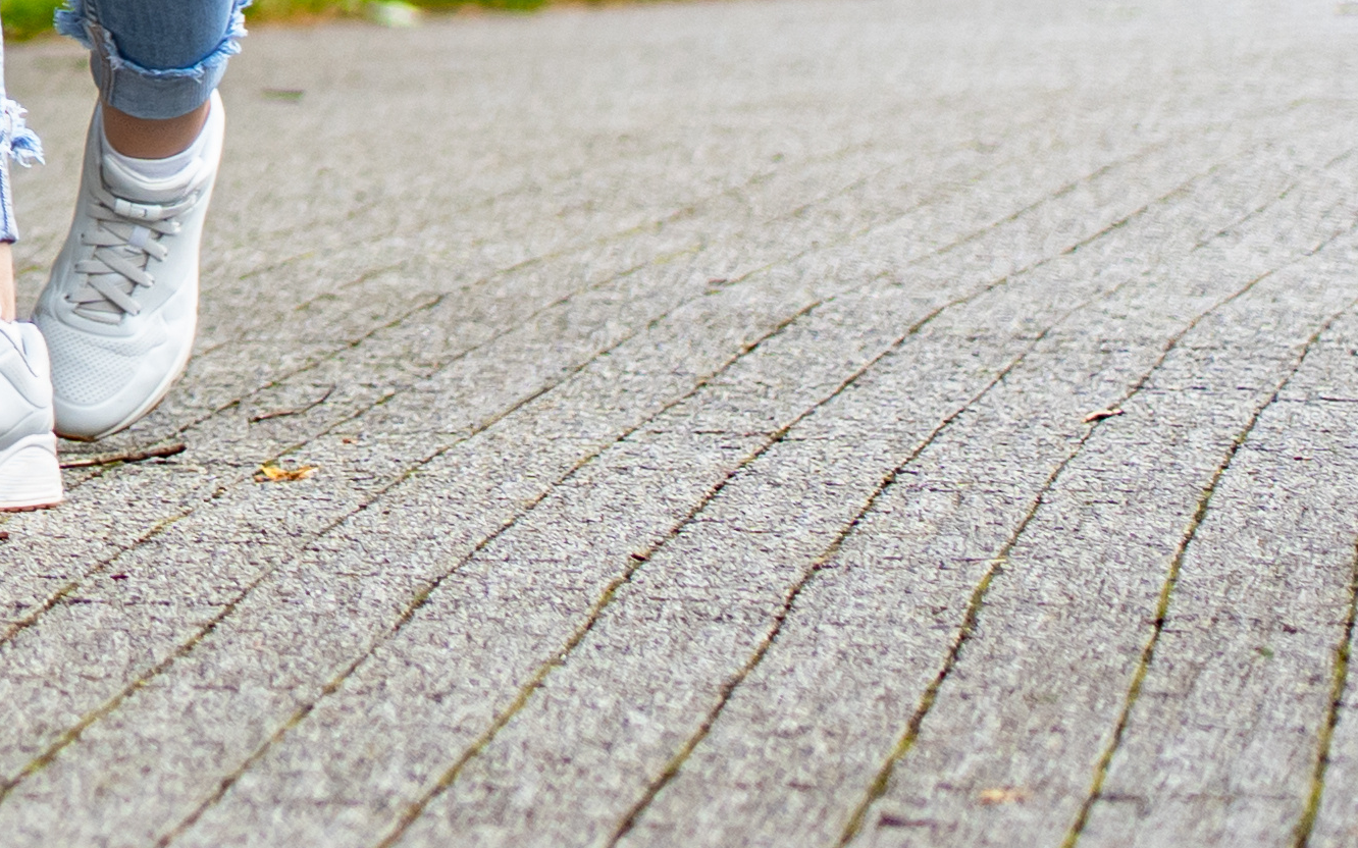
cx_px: -2004
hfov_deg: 6.7
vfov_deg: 4.4
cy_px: -1110
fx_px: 10916
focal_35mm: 295
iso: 800
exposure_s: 1/1000
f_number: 2.2
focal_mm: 55
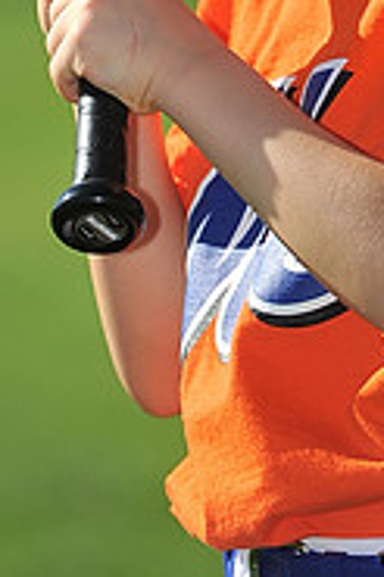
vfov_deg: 4.0
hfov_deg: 2.7
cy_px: -196
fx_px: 8287
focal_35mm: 517
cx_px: 421
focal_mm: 165
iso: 200
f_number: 4
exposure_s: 1/2500
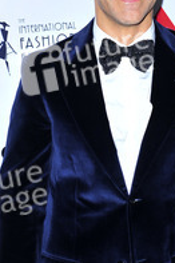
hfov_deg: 11.6
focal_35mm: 118
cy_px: 131
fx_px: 862
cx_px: 125
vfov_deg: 17.4
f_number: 5.6
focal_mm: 58
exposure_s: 1/320
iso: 500
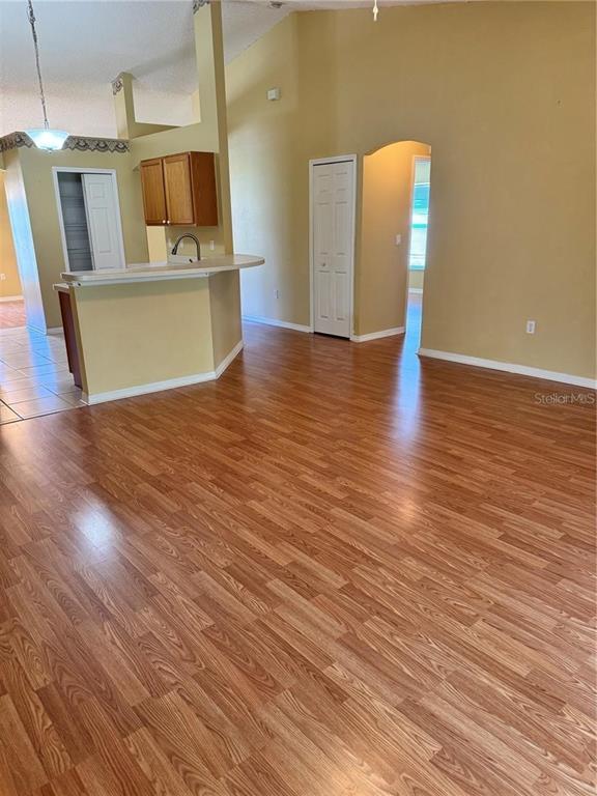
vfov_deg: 71.6
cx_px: 298
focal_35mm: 24
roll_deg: +2.0
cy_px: 398
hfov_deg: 56.8
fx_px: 552
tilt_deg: -18.2
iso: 250
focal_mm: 6.76
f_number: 1.78
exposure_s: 1/60
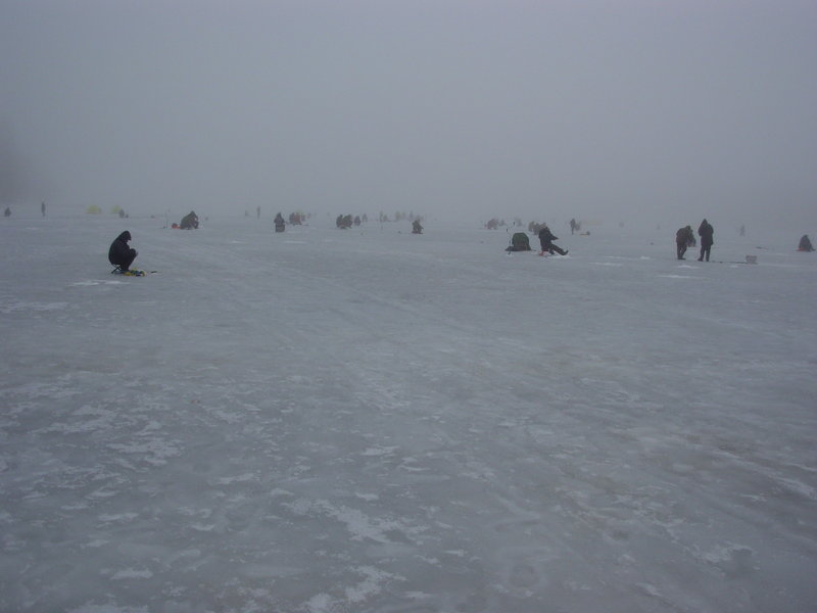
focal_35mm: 38
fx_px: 897
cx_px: 408
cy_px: 306
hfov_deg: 49.0
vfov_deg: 37.7
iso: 50
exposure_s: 1/724
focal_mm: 6.3
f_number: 2.9
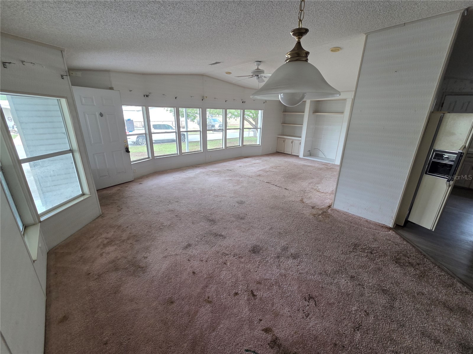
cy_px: 177
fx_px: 178
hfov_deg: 106.2
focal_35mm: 13
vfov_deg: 89.9
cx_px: 236
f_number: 2.2
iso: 160
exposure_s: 1/120
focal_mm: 2.2
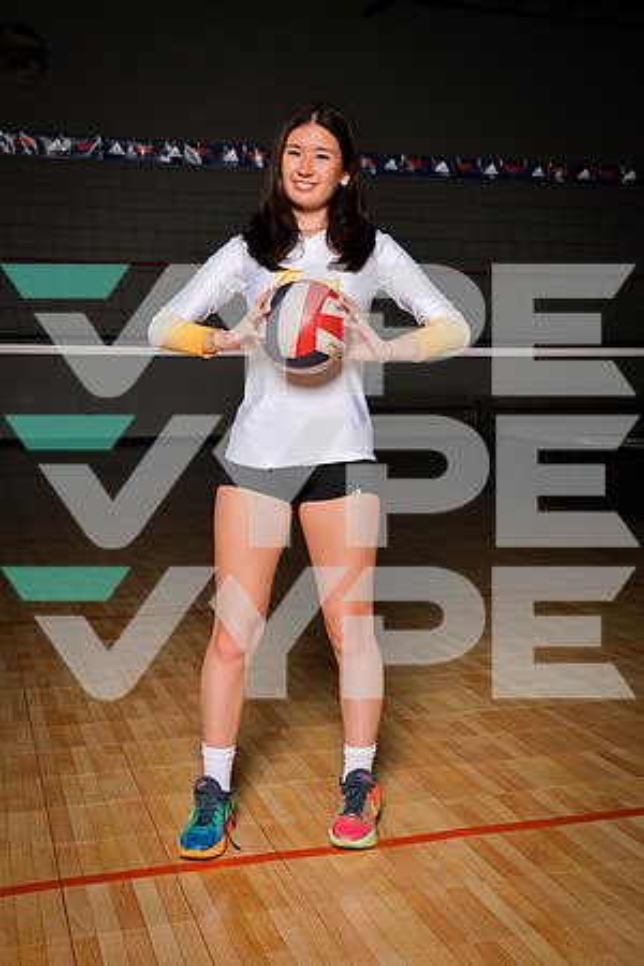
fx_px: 1181
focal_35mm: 44
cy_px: 483
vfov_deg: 44.5
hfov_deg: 30.5
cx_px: 322
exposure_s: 1/320
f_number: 7.1
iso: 1000
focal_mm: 44
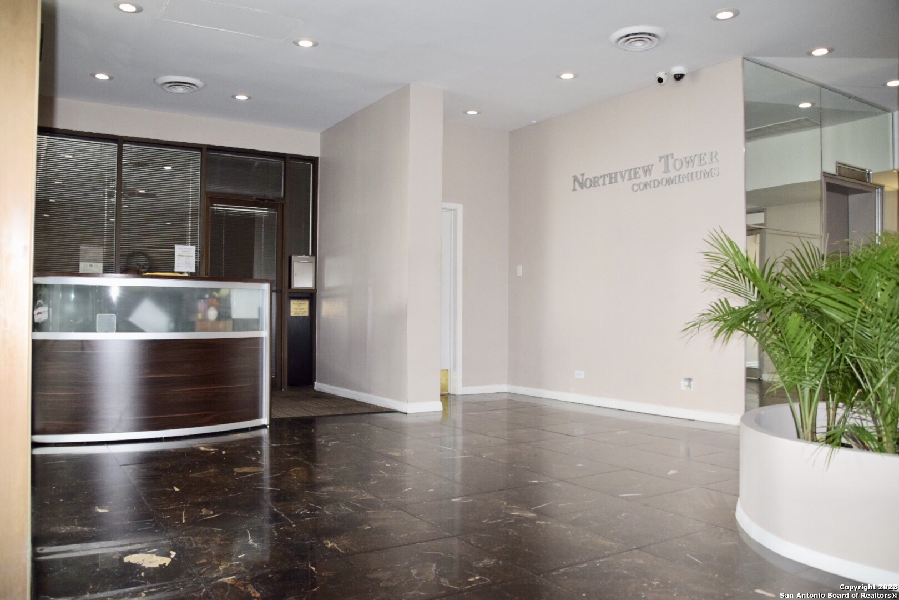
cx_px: 450
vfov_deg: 47.9
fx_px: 674
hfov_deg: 67.4
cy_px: 300
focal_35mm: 27
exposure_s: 1/80
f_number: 4.5
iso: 800
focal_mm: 18
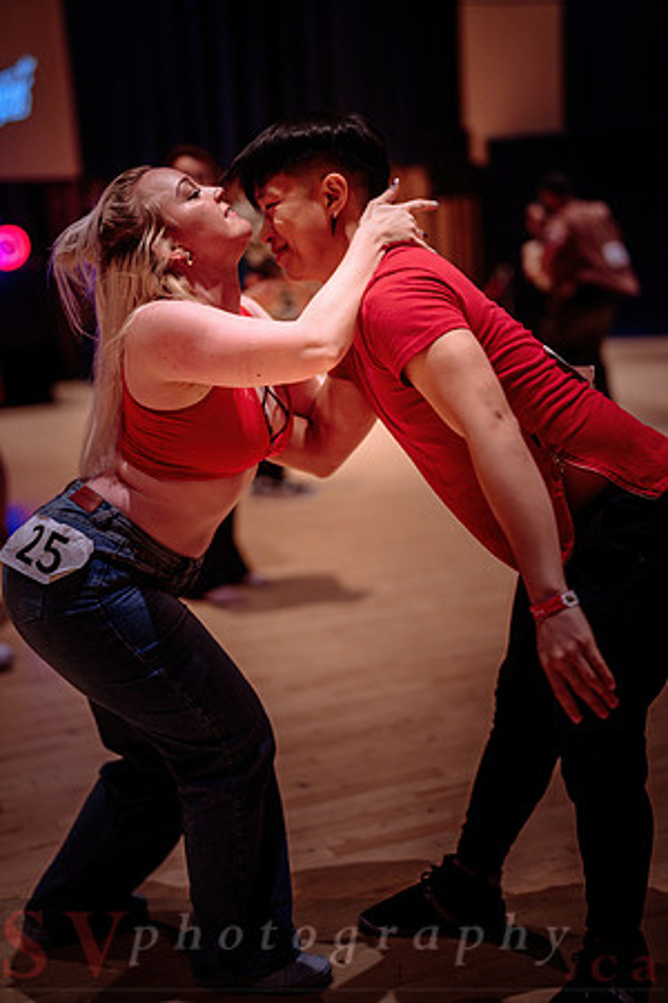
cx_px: 334
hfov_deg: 27.0
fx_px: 1392
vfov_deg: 39.6
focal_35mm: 50
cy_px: 502
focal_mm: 50
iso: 1600
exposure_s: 1/320
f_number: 1.2
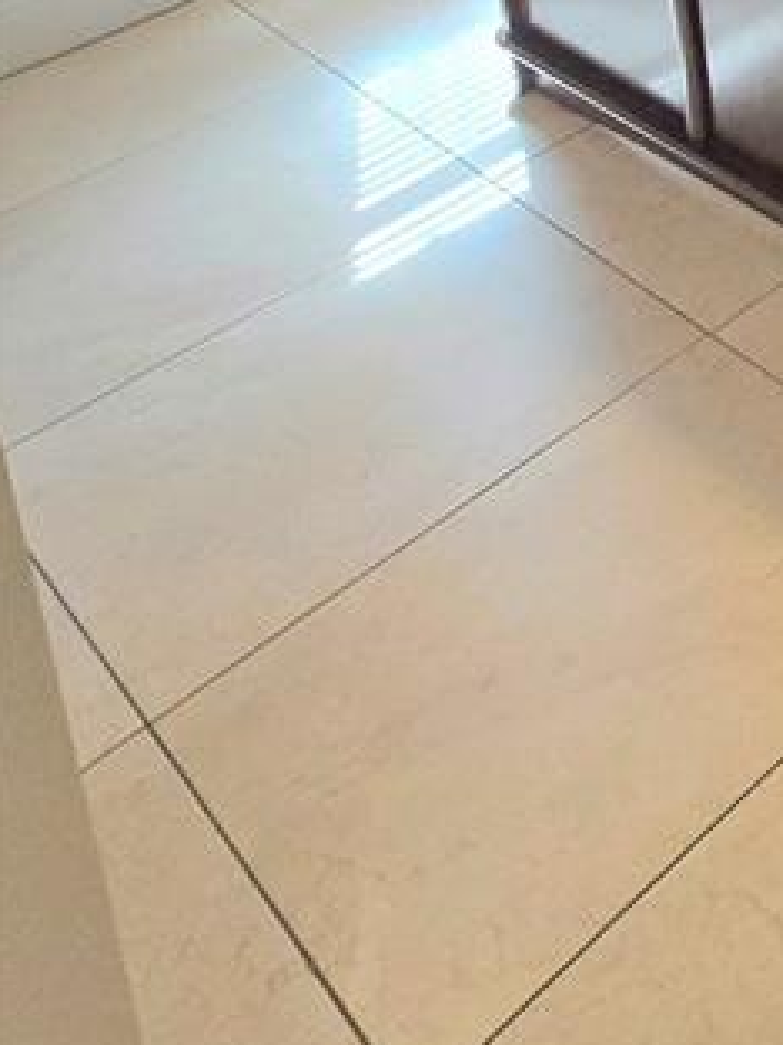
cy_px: -673
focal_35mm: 50
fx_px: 1508
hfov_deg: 19.5
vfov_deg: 24.7
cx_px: 1496
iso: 250
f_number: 2.2
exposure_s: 1/60.2
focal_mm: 2.2
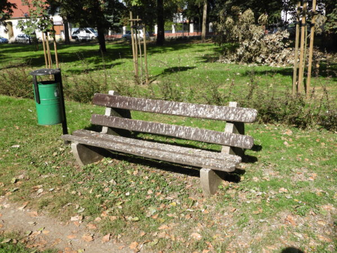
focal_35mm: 33
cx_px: 168
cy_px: 126
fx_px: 321
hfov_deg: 55.4
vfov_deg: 42.9
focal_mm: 5.9
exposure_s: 1/640
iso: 100
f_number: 3.6
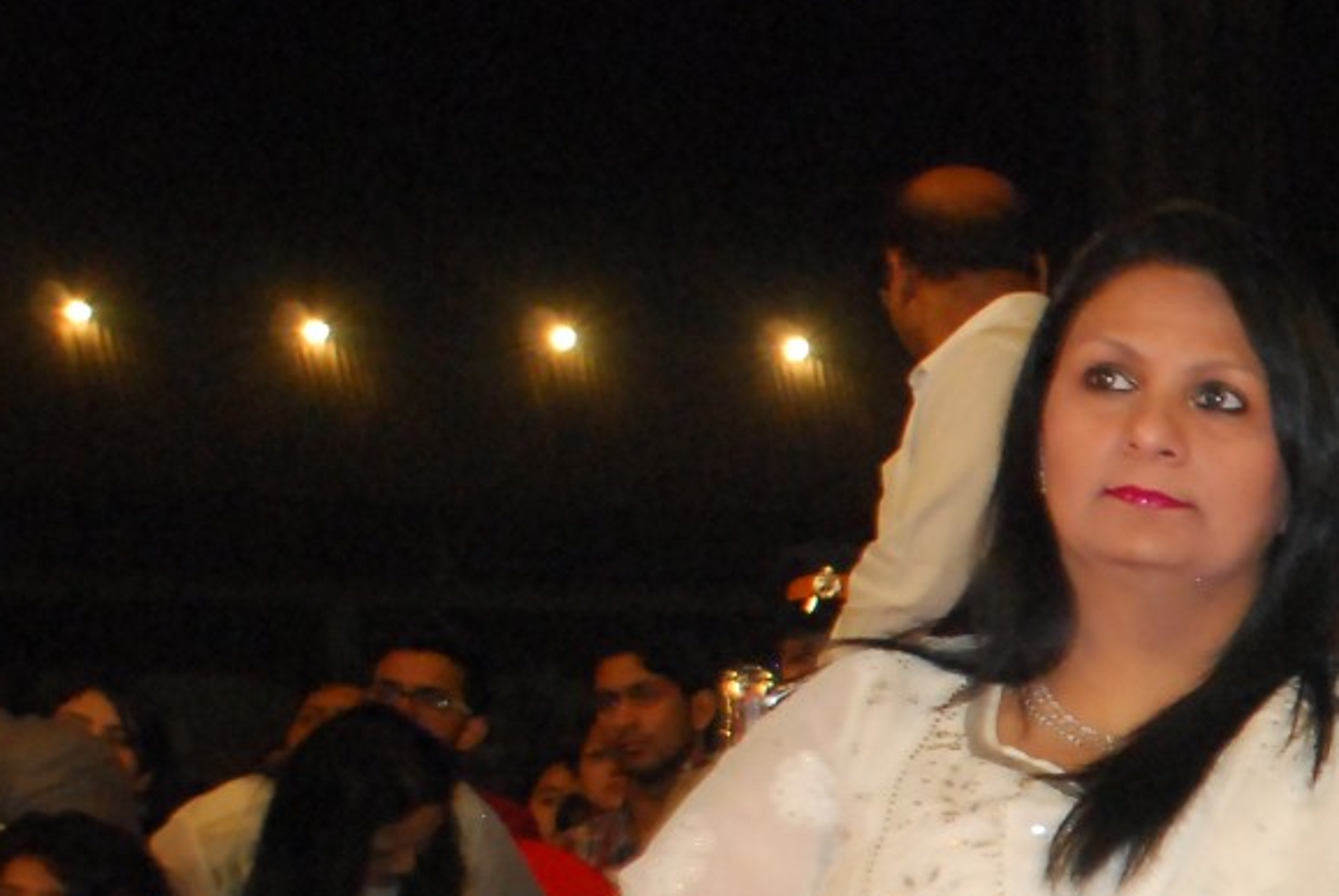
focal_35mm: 166
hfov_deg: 11.6
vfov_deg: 8.2
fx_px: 6182
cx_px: 2289
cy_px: 1071
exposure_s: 1/125
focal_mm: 32
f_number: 4.2
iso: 1000
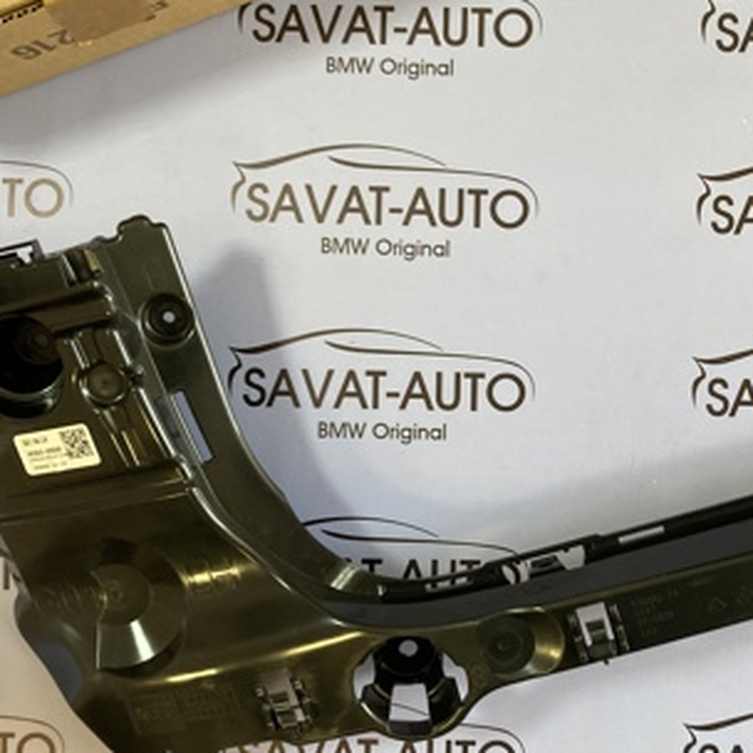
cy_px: 373
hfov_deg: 31.6
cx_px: 637
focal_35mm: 52
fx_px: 1280
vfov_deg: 32.8
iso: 100
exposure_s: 1/60
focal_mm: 3.99
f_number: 1.8
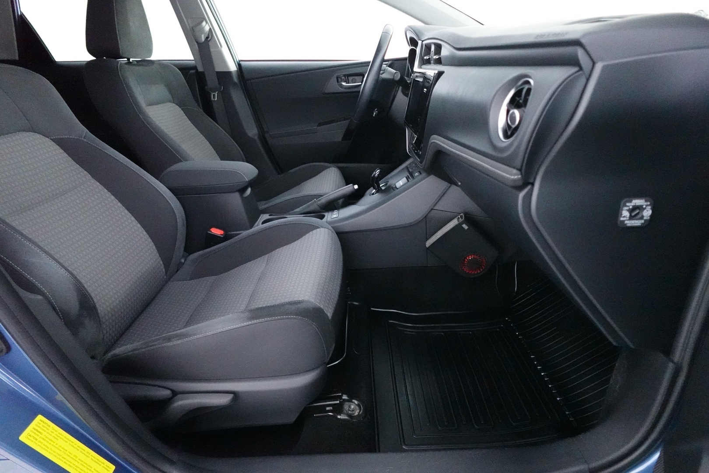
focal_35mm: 20
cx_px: 354
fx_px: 394
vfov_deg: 61.9
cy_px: 236
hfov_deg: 84.0
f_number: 2
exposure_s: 1/80
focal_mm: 7.6
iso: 6400
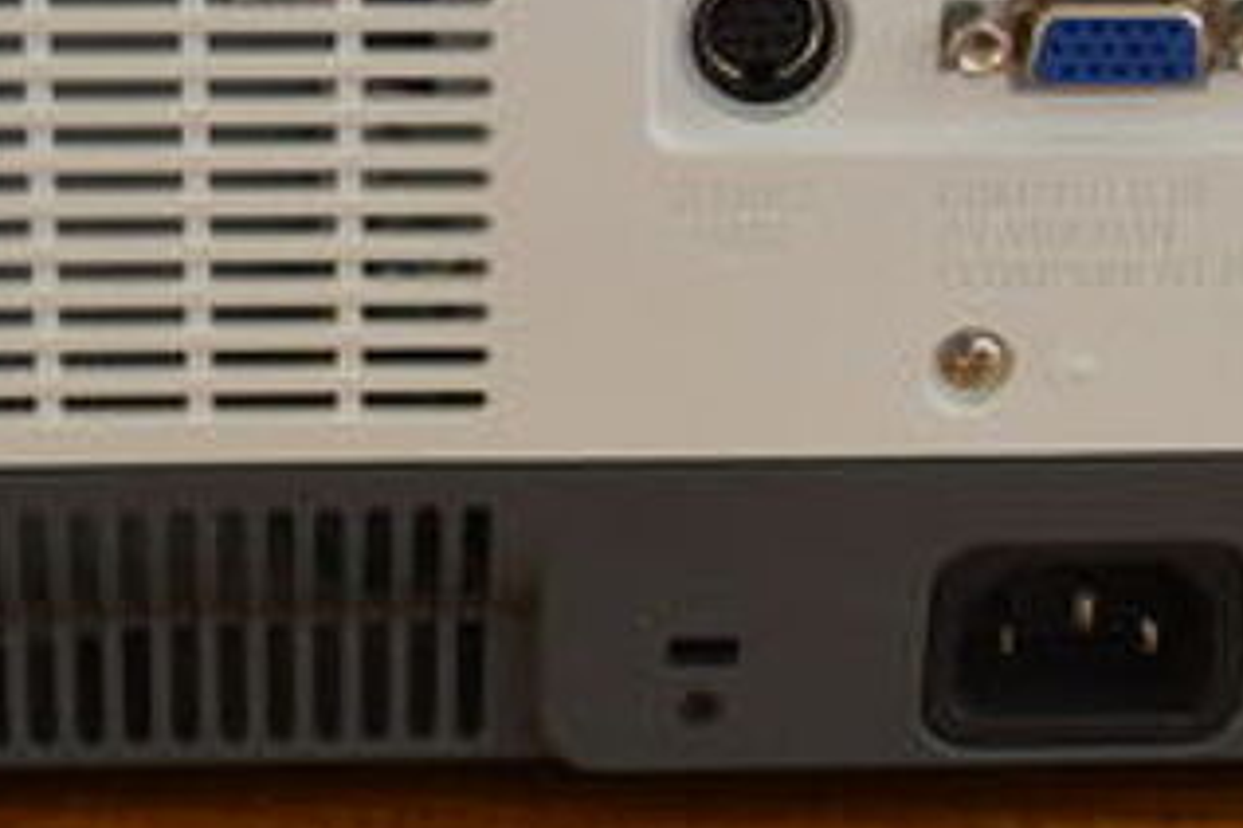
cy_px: 492
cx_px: 608
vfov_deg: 11.1
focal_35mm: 123
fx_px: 4245
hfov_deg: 16.7
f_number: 4.2
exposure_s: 1/15
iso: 500
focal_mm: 26
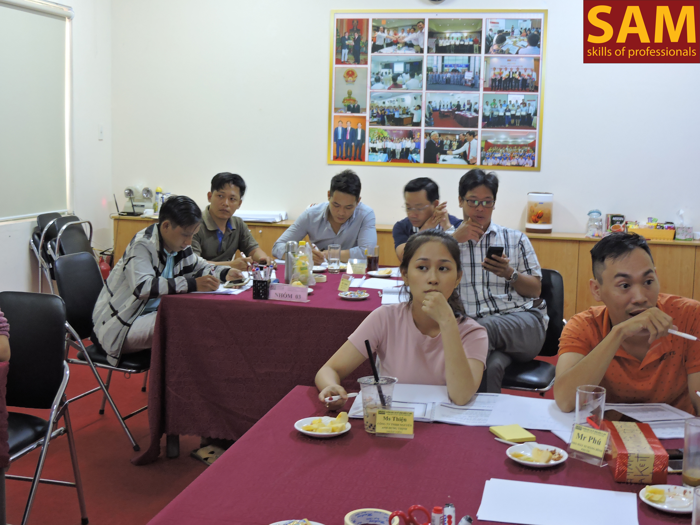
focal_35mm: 47
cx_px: 350
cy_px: 262
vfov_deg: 30.9
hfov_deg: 40.4
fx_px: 950
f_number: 3.5
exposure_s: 1/13
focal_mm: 8.4
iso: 400
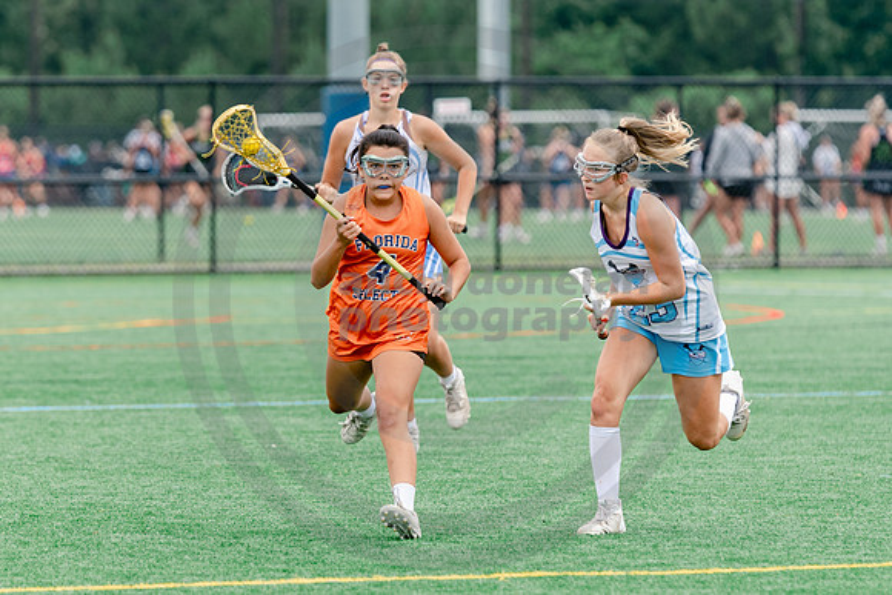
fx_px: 10910
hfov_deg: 4.7
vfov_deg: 3.1
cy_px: 377
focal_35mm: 440
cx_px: 318
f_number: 3.2
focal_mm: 200
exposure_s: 1/640
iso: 250
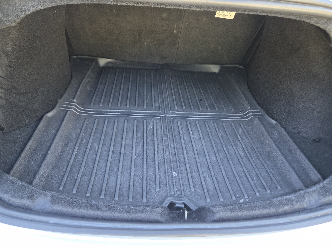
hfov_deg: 73.9
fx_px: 221
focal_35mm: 23
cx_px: 166
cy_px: 124
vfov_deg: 58.9
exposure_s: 1/120
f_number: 1.8
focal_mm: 5.4
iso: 320
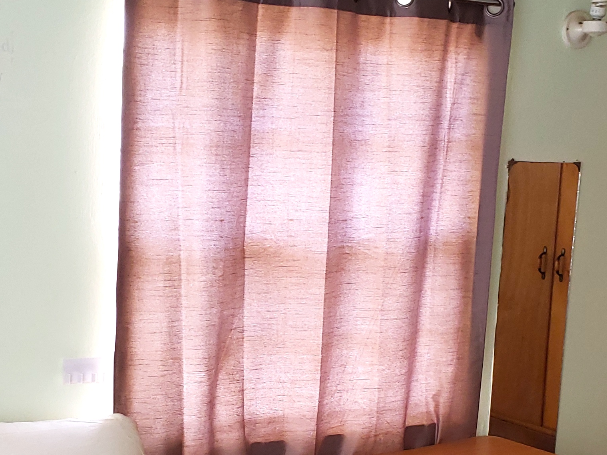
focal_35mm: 69
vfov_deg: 20.9
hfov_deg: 28.1
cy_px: 394
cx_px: 342
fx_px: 1210
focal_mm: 4.3
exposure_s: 1/25
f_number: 2.4
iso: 125
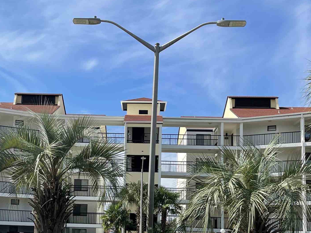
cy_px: 171
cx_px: 105
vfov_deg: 25.4
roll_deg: -1.3
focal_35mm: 57
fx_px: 512
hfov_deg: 33.5
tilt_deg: +6.6
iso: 32
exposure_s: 1/3344
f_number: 1.6
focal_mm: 5.1
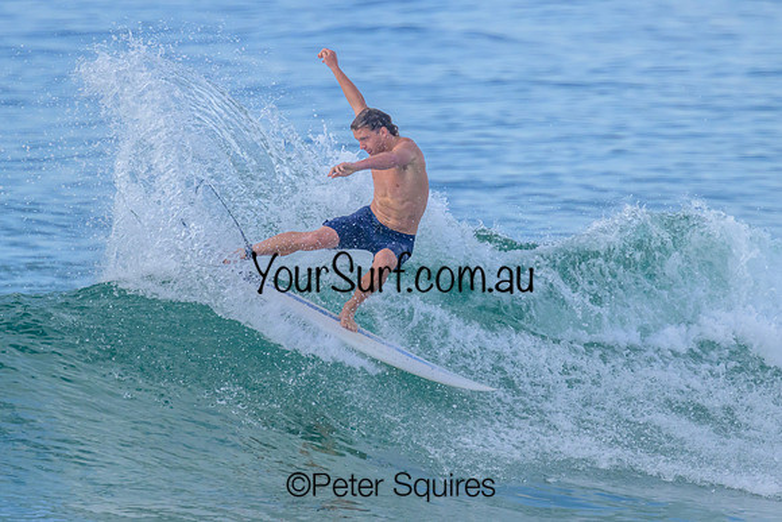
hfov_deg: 2.0
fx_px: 22231
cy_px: 188
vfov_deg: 1.3
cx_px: 442
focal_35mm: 1023
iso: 1400
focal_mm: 800
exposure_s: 1/2000
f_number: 11
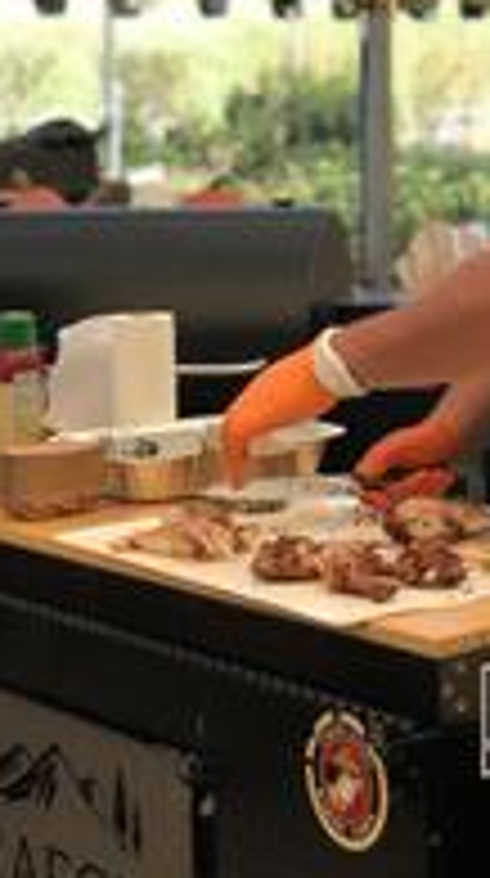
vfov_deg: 20.7
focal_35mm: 102
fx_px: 2367
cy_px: 162
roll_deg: +0.2
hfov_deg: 11.6
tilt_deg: -2.1
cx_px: 546
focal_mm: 6
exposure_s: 1/120
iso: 16
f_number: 2.4
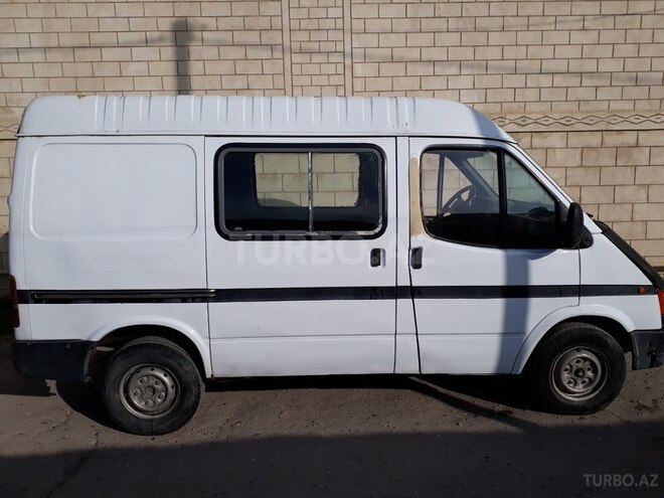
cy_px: 249
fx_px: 518
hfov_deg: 65.3
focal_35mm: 27
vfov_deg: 51.4
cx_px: 332
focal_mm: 3.6
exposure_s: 1/4149
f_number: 1.9
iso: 40
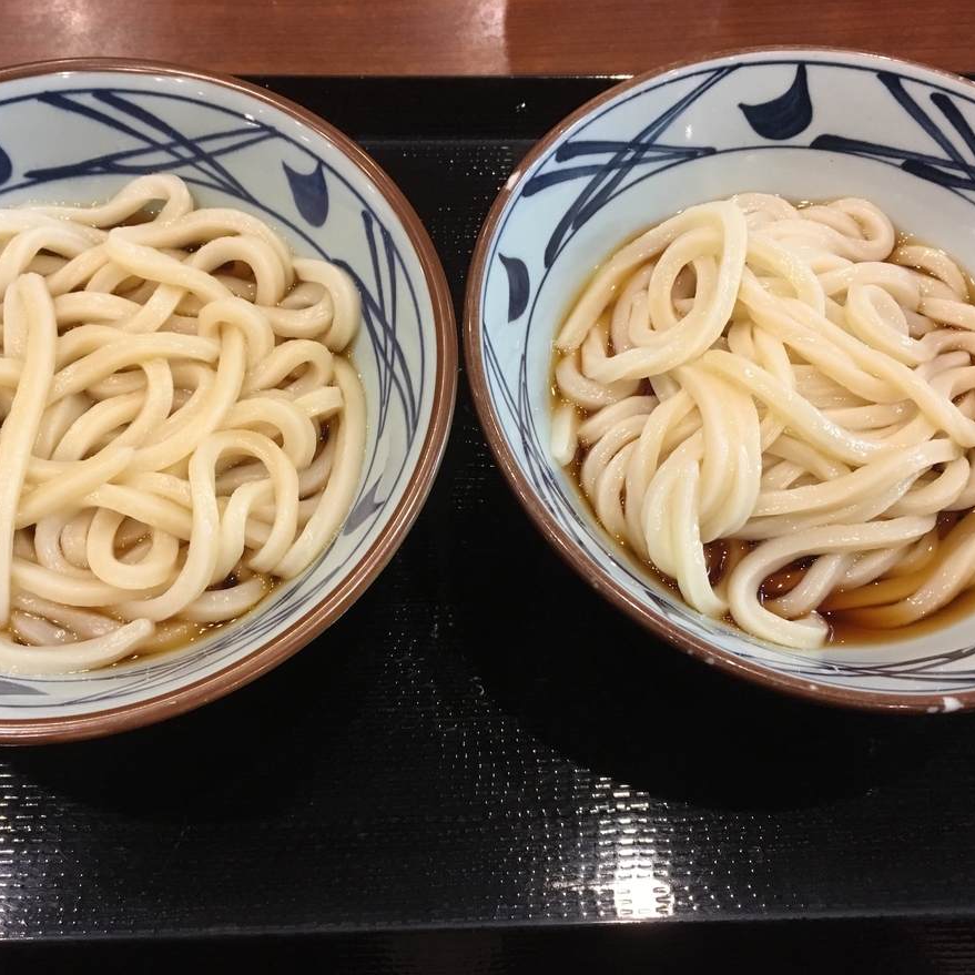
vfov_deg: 47.2
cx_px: 446
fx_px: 1115
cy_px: 498
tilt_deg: -63.9
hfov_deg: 47.2
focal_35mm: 35
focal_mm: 4.15
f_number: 2.2
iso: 125
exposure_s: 1/30
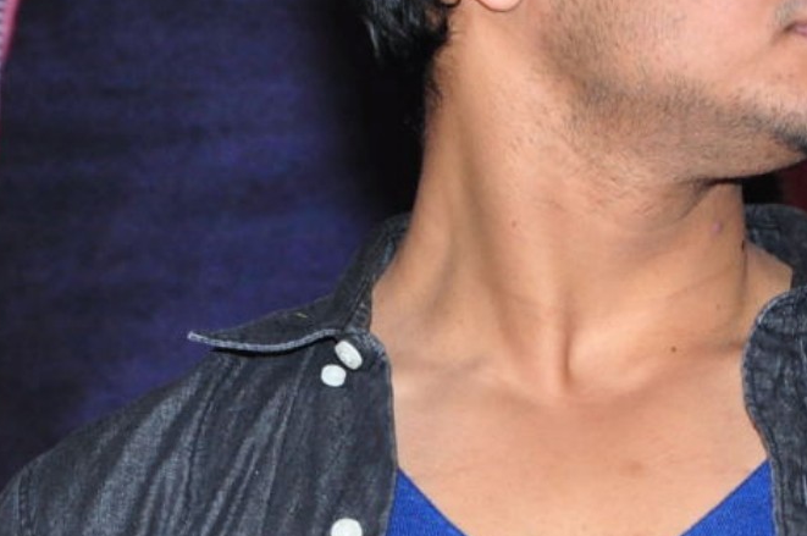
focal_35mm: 461
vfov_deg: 3.0
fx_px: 10321
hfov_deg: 4.5
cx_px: 122
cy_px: 306
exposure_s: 1/125
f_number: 8
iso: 400
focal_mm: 90
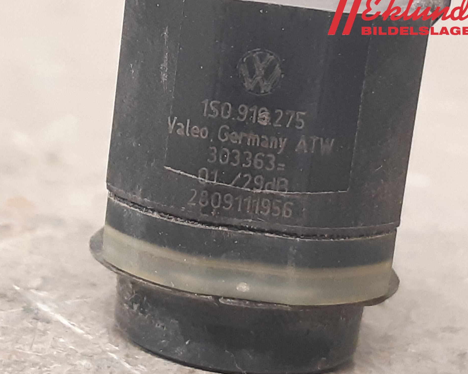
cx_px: 224
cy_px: 186
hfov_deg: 62.2
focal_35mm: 28
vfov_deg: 51.5
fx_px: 388
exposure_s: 1/25
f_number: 1.7
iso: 200
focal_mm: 3.93
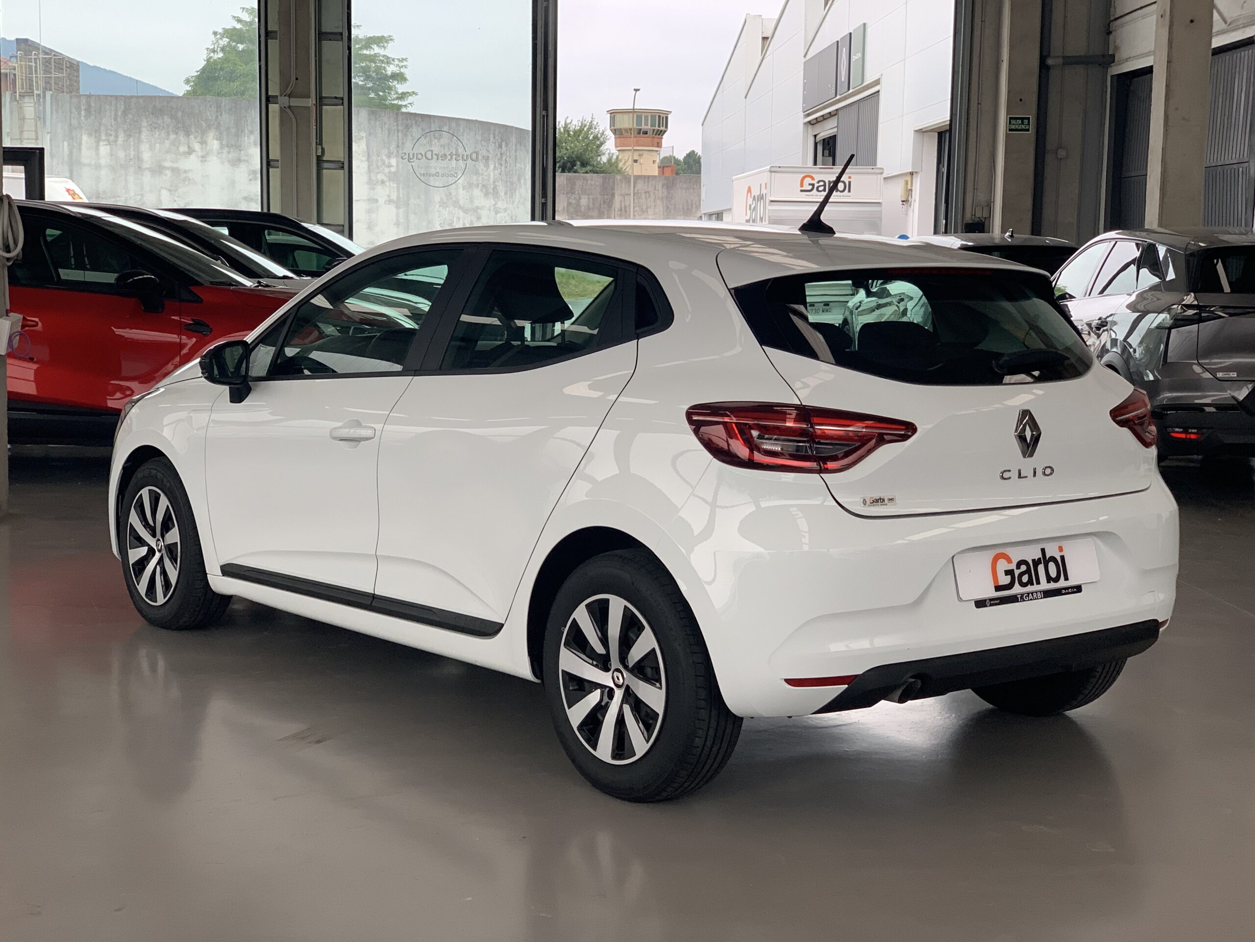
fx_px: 1885
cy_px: 471
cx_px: 628
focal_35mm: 52
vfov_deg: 28.0
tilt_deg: -6.2
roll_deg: -1.4
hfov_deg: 36.8
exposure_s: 1/122
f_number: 2.4
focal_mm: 6
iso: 64
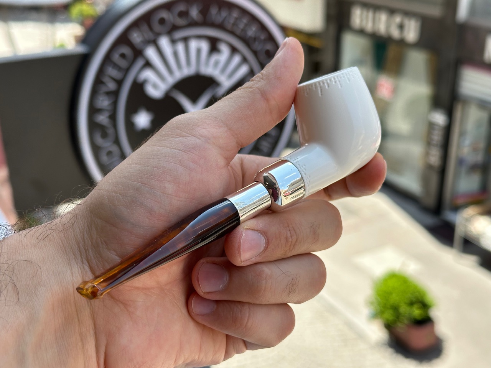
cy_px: 184
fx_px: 681
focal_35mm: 48
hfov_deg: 39.7
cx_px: 246
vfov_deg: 30.3
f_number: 1.78
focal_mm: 6.86
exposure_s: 1/1000
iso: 64
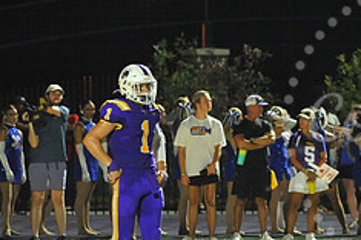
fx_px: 4947
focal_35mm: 494
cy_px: 126
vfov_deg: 2.8
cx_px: 429
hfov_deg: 4.2
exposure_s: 1/250
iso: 5000
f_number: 5.6
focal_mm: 200
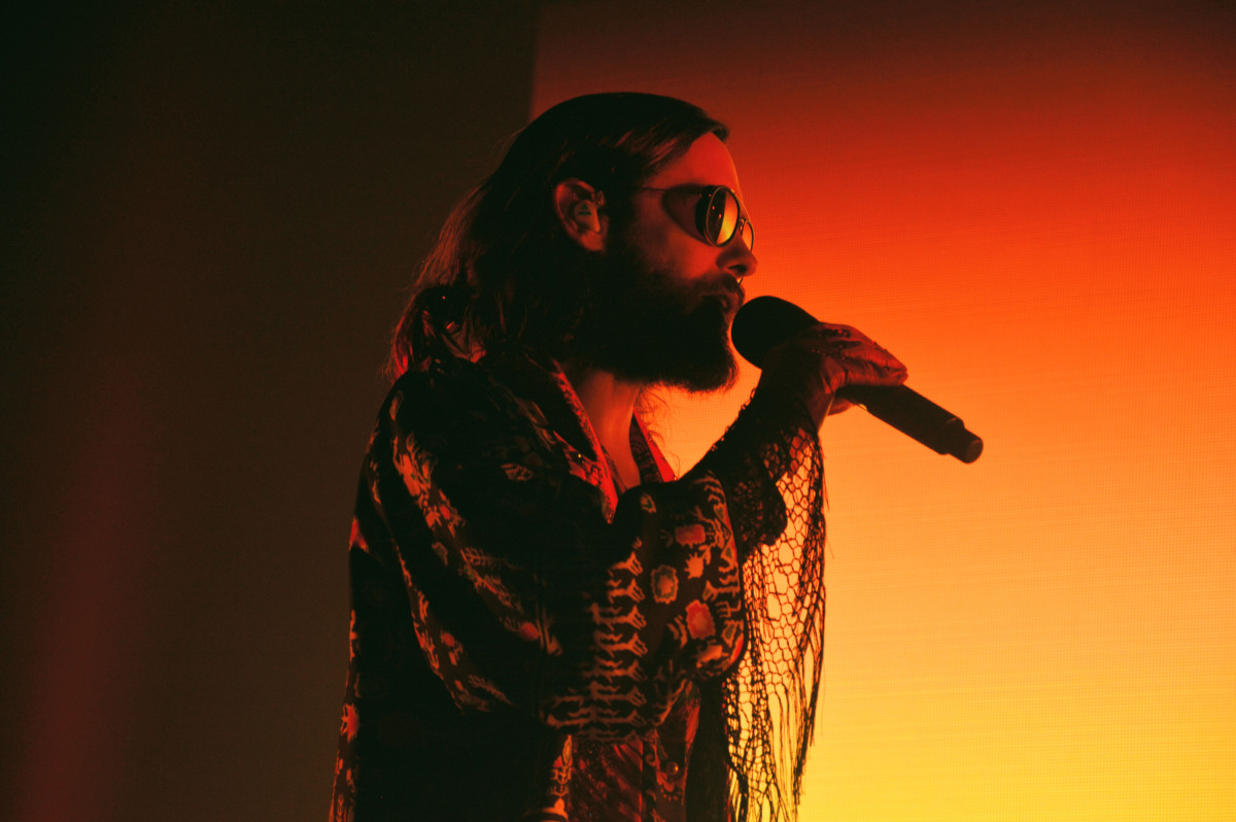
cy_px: 411
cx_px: 618
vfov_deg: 8.7
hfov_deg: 13.1
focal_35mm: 158
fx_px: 5403
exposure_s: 1/320
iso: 400
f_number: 5.6
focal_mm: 105
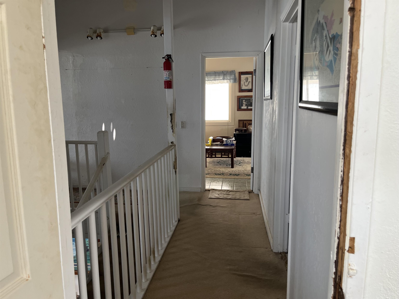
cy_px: 150
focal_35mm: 26
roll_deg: +0.0
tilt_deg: -7.4
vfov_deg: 53.1
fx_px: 300
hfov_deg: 67.3
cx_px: 200
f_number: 1.6
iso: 125
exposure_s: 1/121
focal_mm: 5.1
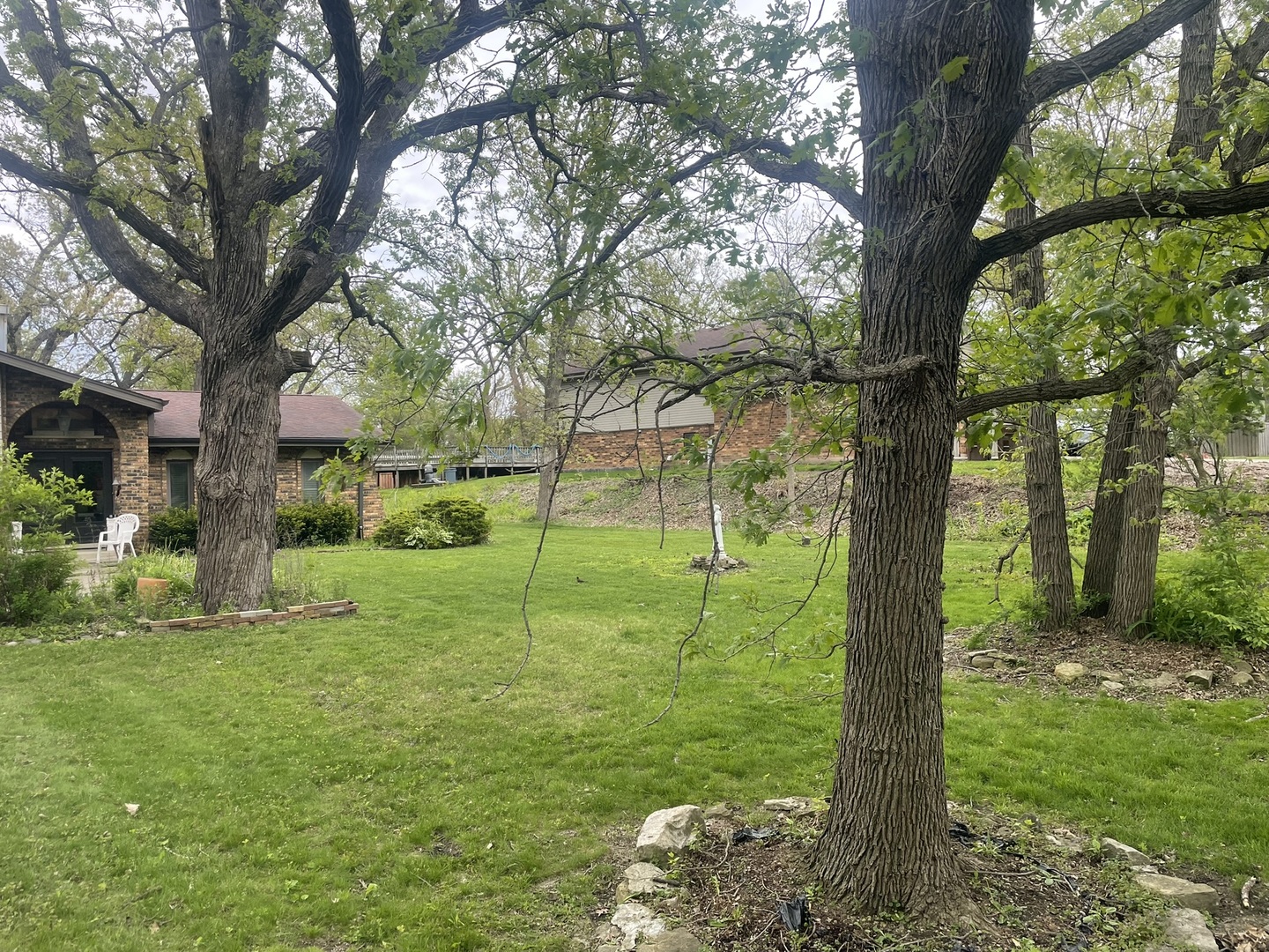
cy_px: 476
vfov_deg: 53.1
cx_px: 634
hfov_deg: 67.3
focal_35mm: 26
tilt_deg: -0.3
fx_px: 953
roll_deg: +1.6
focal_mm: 4.2
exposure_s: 1/842
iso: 32
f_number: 1.6
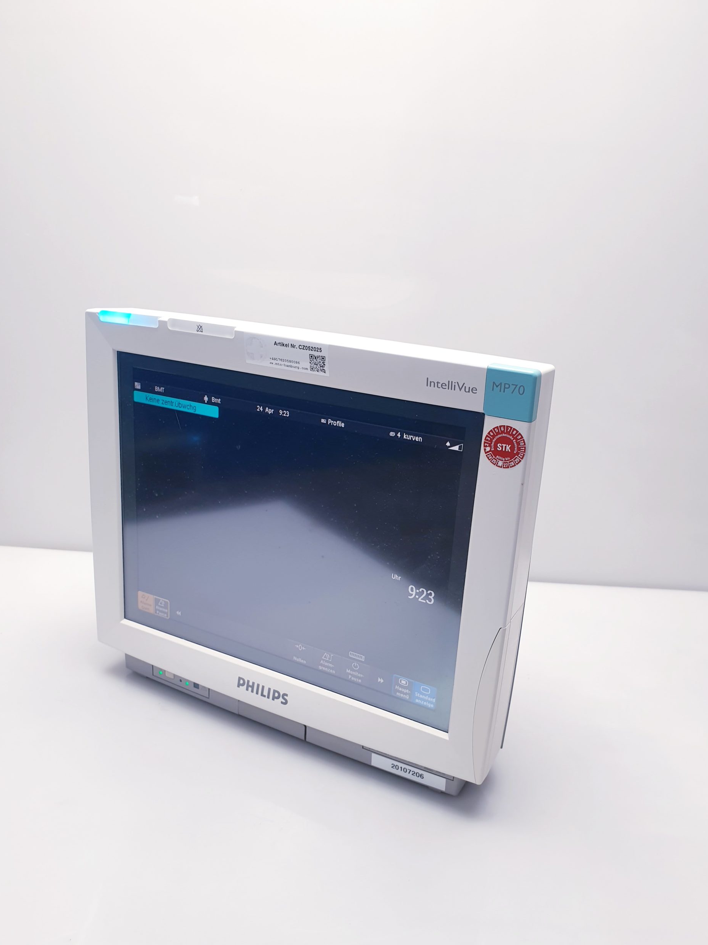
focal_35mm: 27
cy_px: 488
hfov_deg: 51.3
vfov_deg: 65.3
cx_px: 366
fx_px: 736
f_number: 2.4
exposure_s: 1/50
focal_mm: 4.3
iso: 80
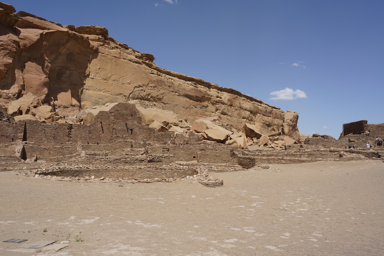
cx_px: 192
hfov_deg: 63.7
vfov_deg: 45.0
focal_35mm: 29
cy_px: 128
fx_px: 309
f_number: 18
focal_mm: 29
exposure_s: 1/100
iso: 100
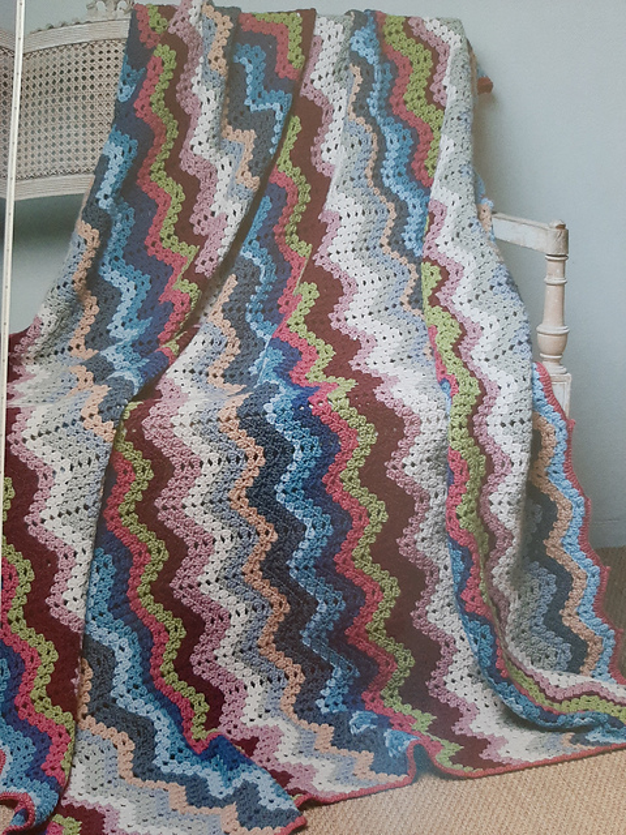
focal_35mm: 26
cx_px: 313
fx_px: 627
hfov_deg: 53.1
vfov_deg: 67.3
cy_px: 418
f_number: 1.7
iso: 200
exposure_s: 1/60
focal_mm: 3.93
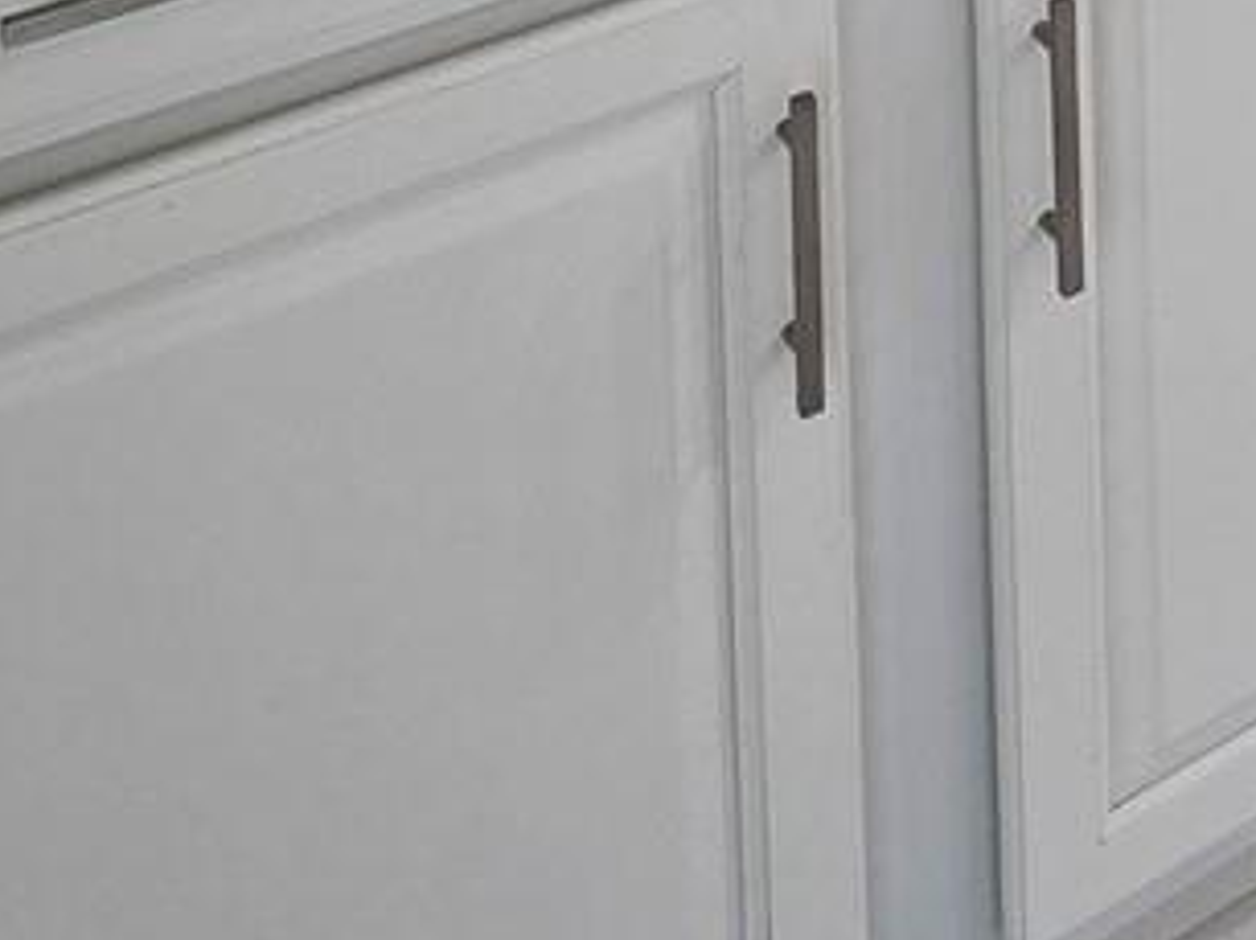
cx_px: 2323
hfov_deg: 19.9
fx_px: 2465
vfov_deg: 14.5
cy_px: -1289
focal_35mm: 68
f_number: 2.2
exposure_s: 1/60
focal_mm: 2.2
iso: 125
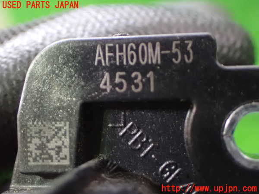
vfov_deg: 23.7
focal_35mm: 62
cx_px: 130
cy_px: 97
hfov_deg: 31.2
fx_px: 464
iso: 1600
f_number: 3.6
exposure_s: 1/15
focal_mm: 11.09
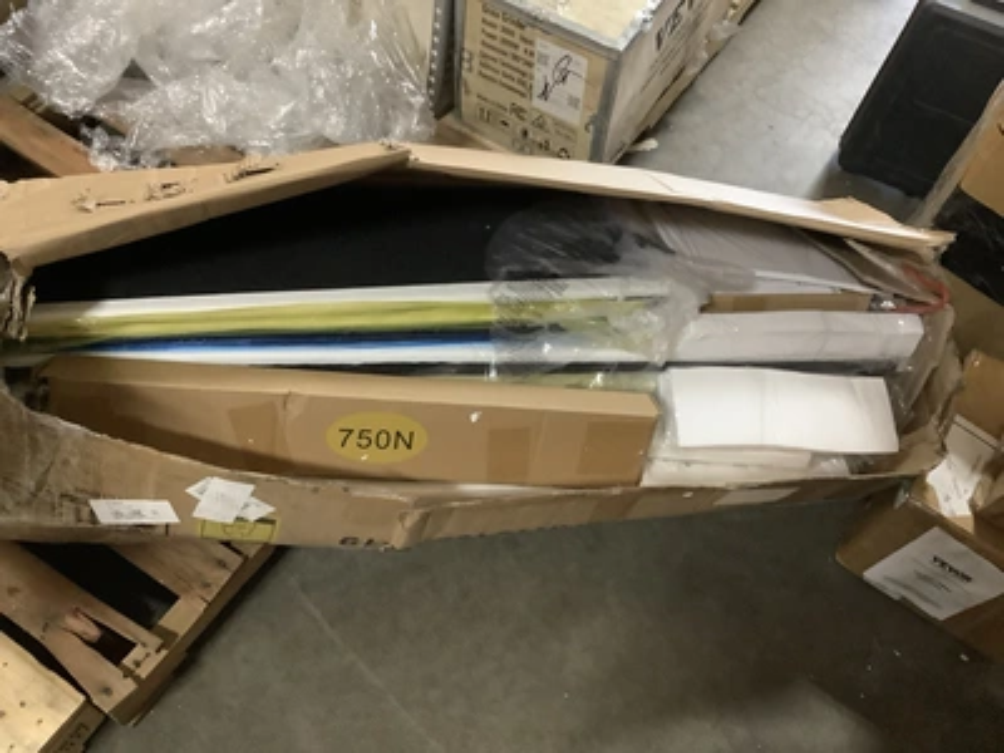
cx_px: 502
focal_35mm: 31
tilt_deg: -58.5
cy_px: 376
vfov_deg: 45.4
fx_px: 899
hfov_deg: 58.4
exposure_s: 1/30
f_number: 2.4
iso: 400
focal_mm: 3.3
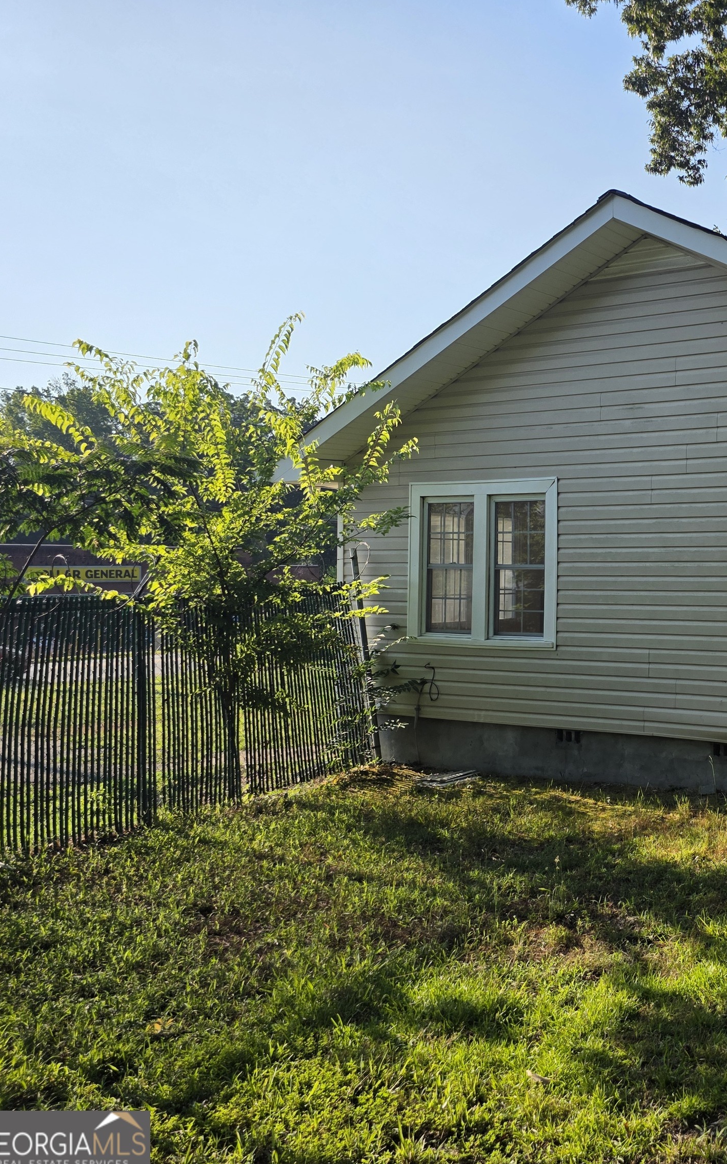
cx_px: 761
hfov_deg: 34.2
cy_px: 579
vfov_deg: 58.2
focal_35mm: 33
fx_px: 1047
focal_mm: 6.3
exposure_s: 1/4237
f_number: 1.7
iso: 80
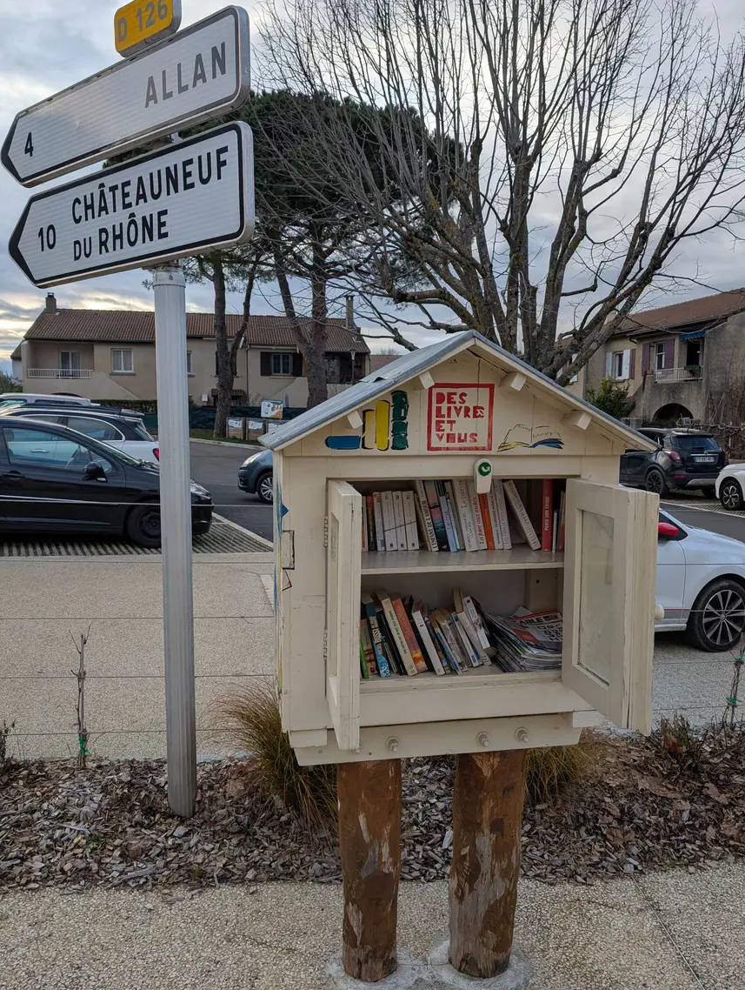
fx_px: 773
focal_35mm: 27
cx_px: 385
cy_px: 497
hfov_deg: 51.5
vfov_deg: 65.2
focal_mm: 6.9
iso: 20
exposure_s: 1/368
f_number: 1.68
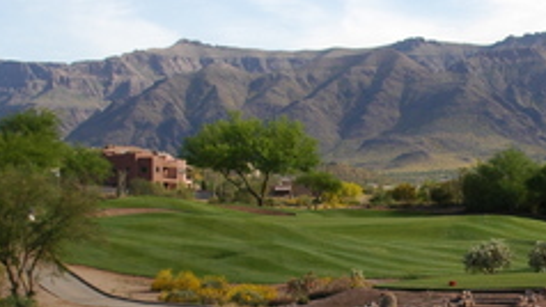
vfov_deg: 11.4
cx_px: 429
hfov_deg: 20.1
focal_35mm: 105
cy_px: 278
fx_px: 1526
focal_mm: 25
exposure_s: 1/200
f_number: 10
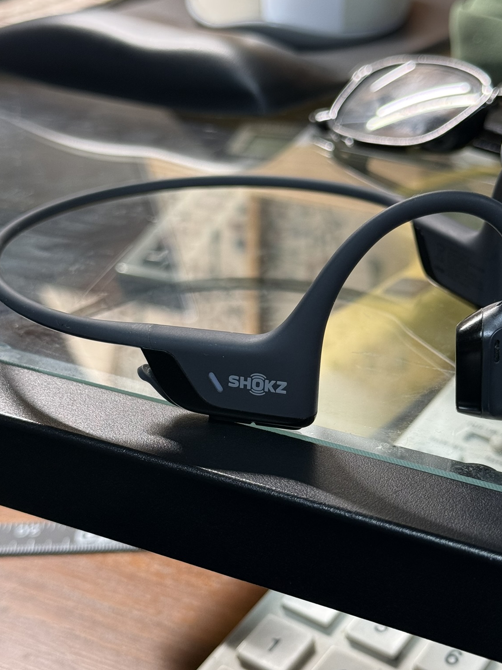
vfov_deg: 29.8
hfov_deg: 22.6
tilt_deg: -25.5
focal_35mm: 65
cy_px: 342
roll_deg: -2.1
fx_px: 1257
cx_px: 292
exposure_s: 1/62
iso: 80
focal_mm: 6.76
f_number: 1.78
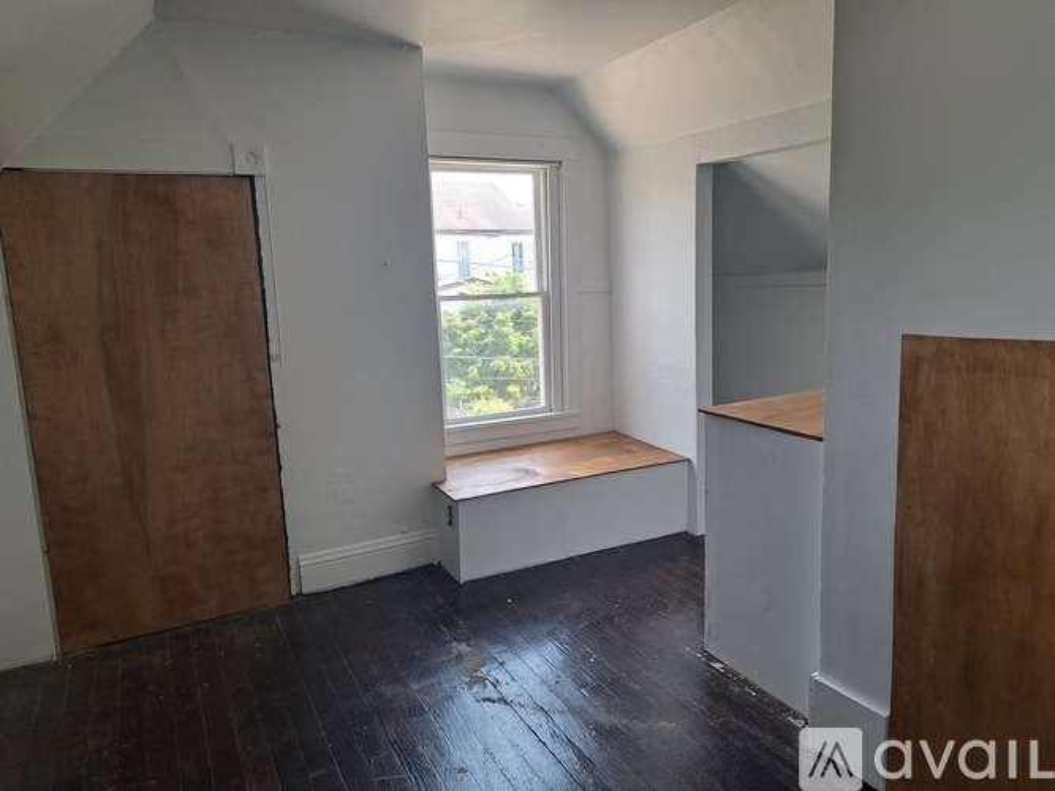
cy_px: 396
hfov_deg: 71.6
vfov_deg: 56.8
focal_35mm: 24
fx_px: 731
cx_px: 528
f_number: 1.8
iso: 50
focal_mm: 5.23
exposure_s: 1/60
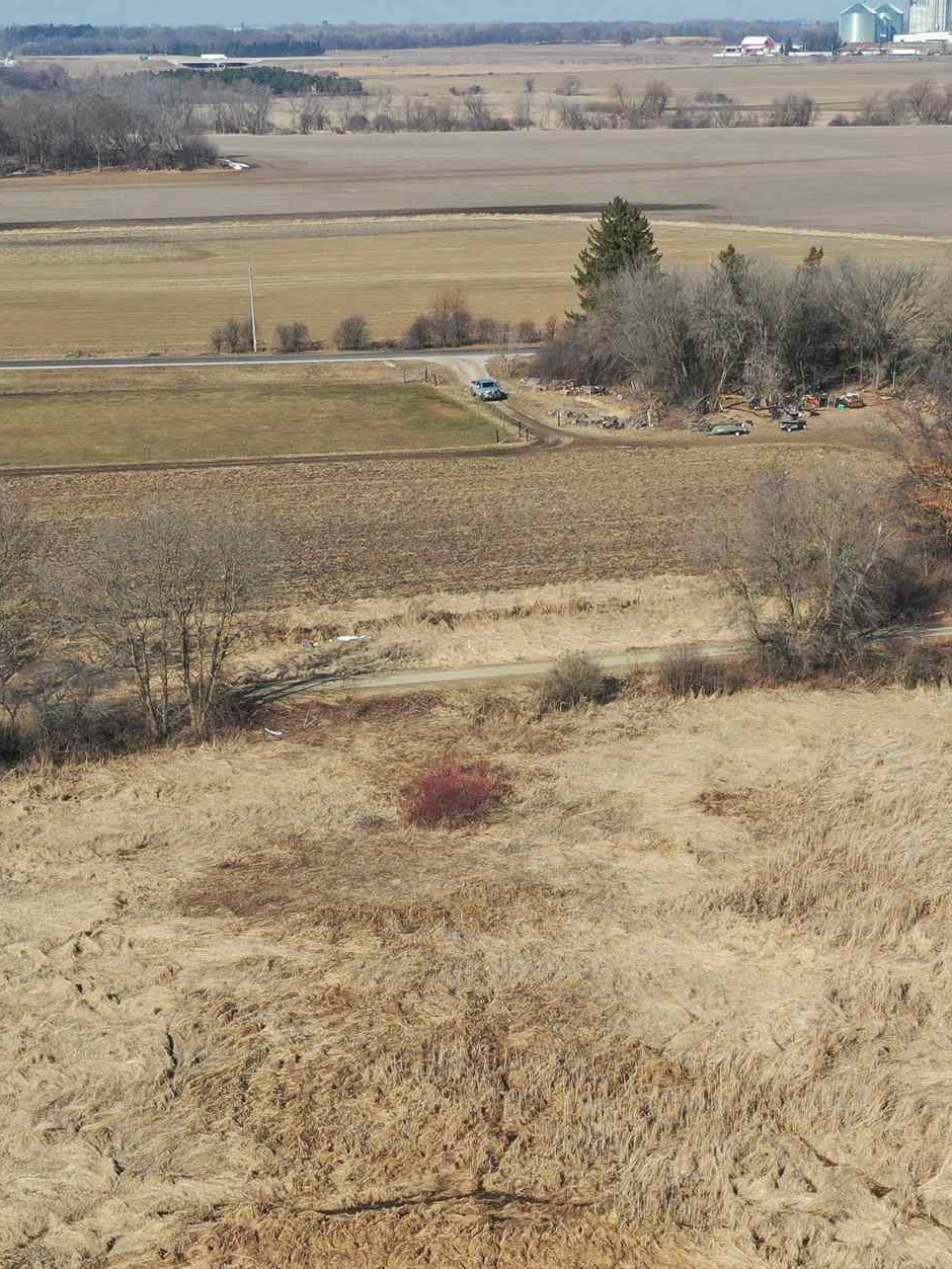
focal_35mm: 66
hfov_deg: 22.3
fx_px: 2420
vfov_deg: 29.0
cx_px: 499
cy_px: 922
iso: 100
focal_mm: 10.26
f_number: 4.5
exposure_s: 1/200
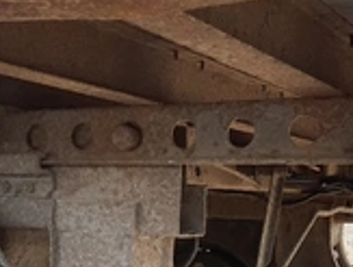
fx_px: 726
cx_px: 201
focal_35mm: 71
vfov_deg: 20.3
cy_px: 245
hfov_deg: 27.3
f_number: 1.8
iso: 32
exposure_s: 1/154
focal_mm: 3
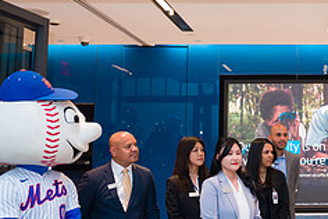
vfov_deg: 22.9
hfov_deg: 31.3
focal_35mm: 59
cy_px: 78
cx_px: 331
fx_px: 537
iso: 800
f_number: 4
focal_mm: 24
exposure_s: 1/200
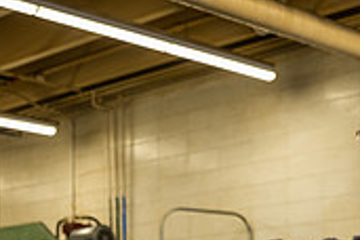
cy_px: 405
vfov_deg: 12.3
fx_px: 1040
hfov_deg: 19.6
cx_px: 219
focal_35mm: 104
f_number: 2.8
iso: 400
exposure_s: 1/200
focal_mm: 30
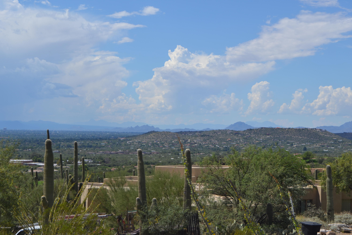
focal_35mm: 82
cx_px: 176
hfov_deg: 24.6
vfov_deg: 16.6
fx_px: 807
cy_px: 118
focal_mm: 55
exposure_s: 1/250
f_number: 8
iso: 100
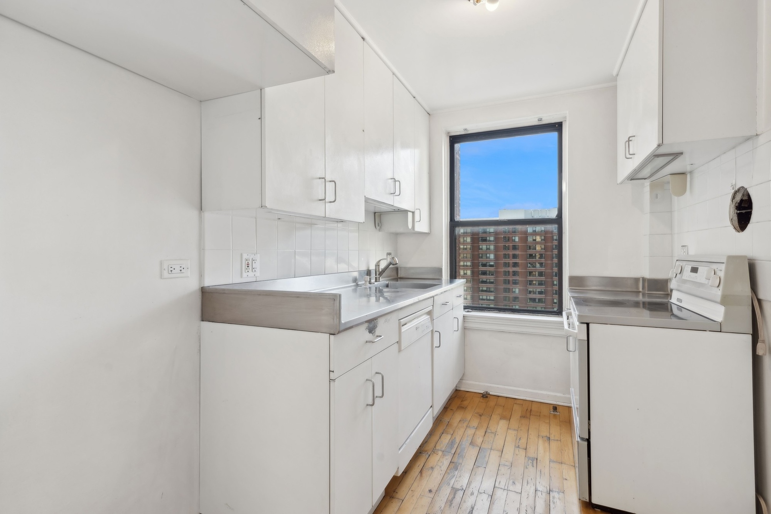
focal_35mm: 17
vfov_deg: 70.4
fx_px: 364
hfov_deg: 93.3
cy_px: 257
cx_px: 386
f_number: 8
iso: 200
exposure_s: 1/40
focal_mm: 17
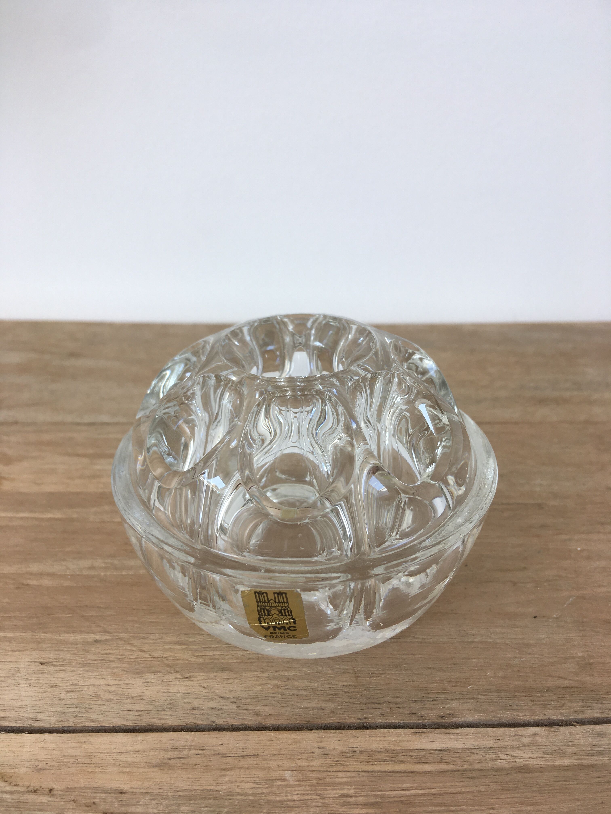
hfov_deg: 48.2
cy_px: 407
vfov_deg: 61.7
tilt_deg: -28.4
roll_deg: -2.8
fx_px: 682
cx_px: 306
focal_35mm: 29
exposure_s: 1/50
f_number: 2.2
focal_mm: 4.15
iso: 25
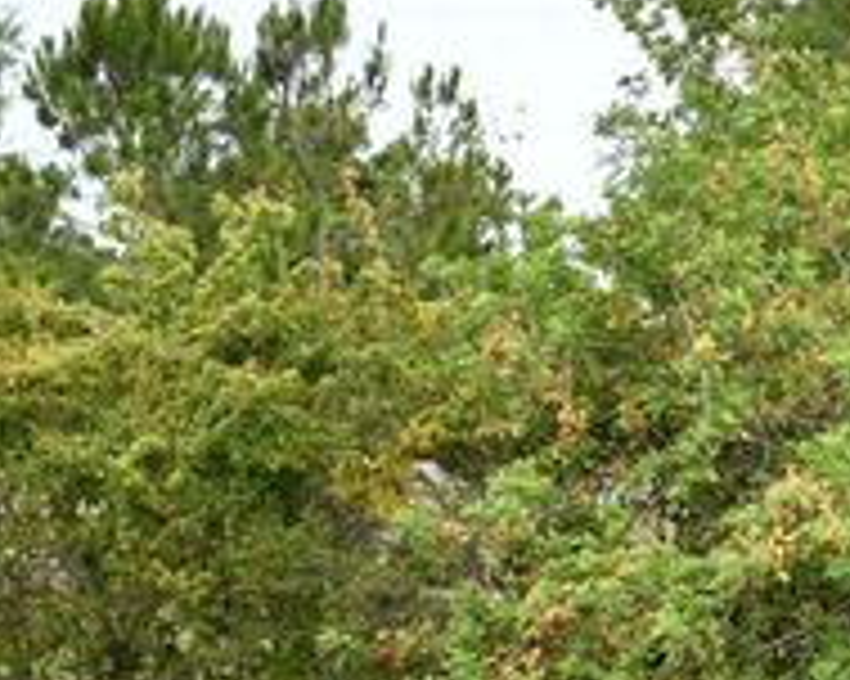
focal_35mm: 153
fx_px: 3847
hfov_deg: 12.0
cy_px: 820
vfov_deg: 9.9
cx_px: 1331
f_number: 6.3
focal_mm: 24
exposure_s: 1/250
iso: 200
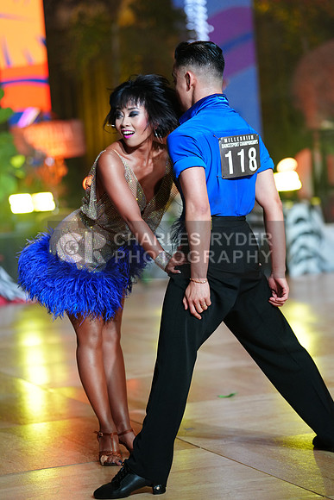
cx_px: 167
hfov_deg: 11.2
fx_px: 1697
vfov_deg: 16.8
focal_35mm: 122
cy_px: 250
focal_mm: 122
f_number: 2.8
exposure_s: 1/250
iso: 2000
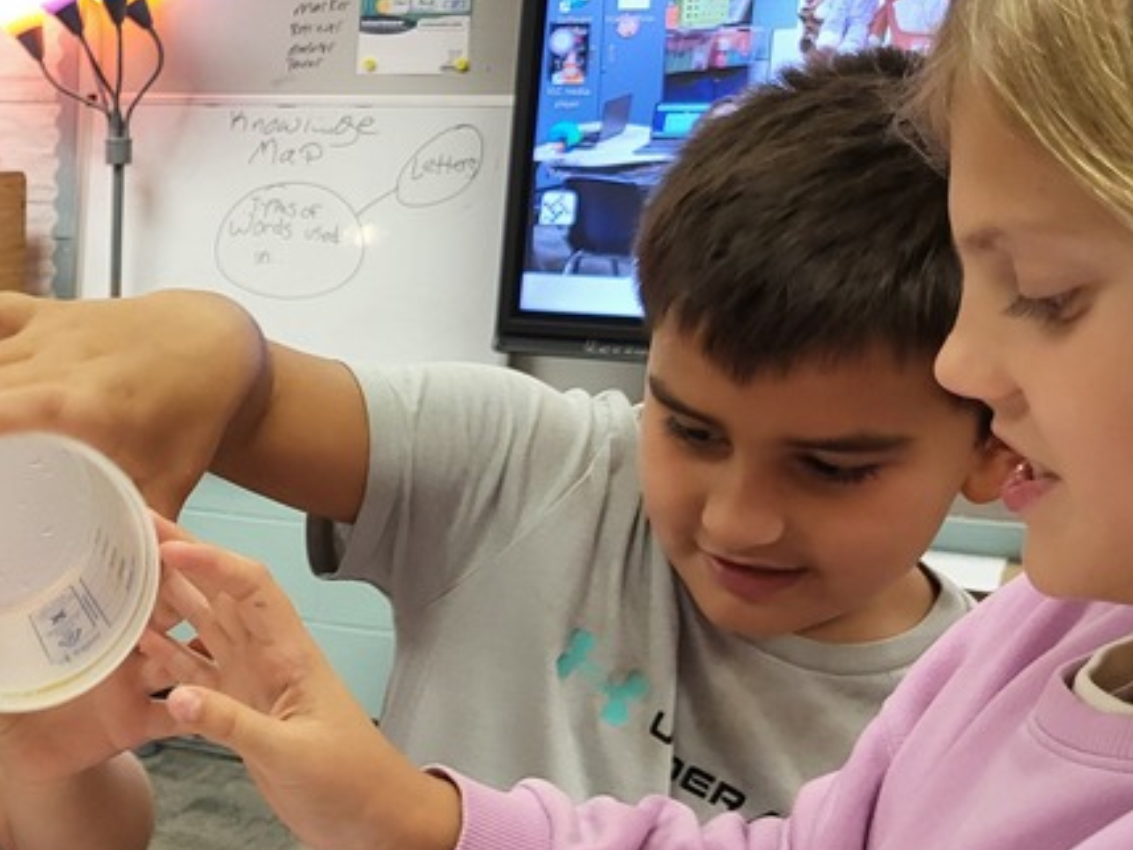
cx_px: -48
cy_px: 649
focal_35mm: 62
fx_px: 2030
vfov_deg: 23.4
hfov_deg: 28.8
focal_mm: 5.4
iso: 250
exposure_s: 1/120
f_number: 1.8
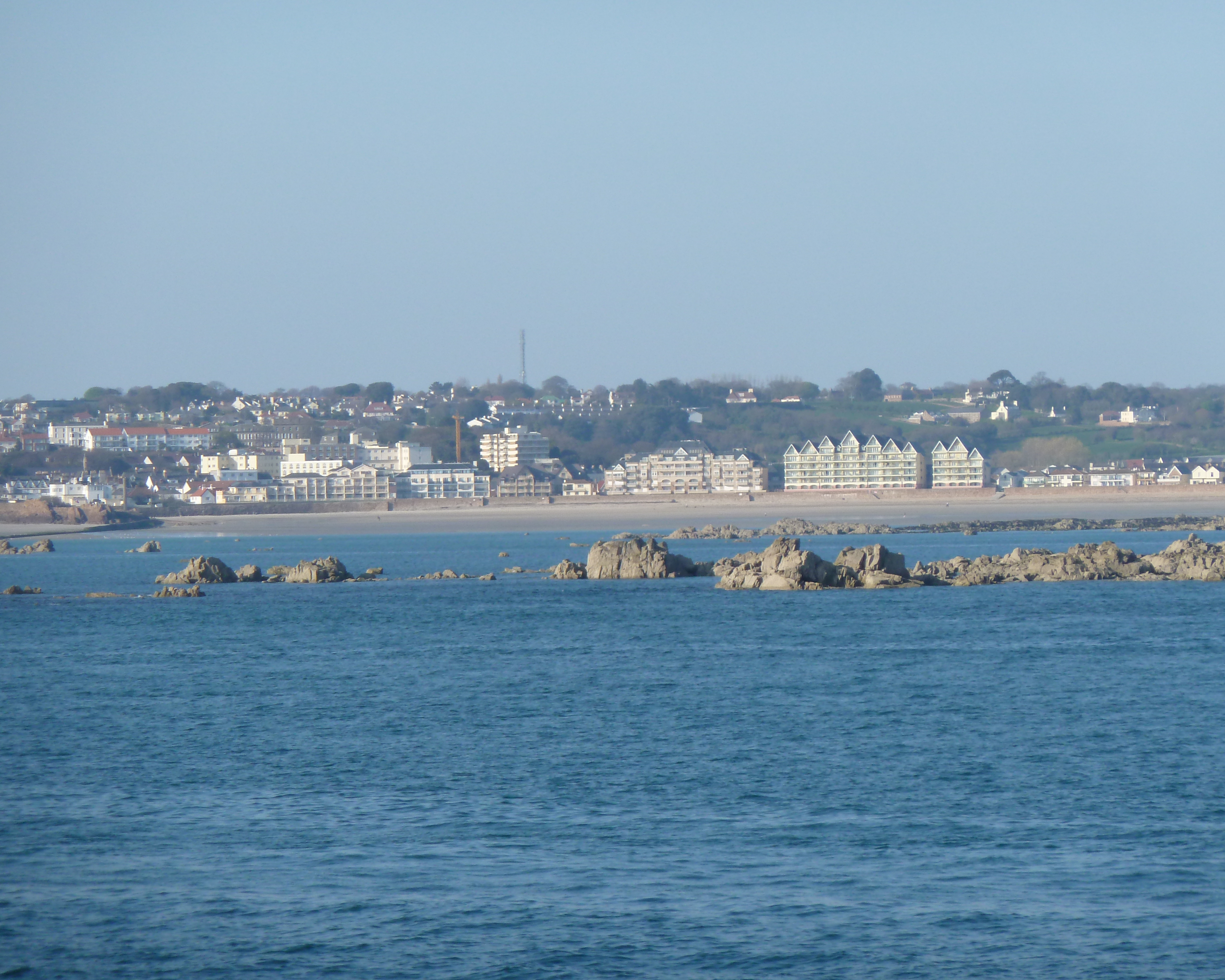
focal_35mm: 219
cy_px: 490
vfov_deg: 7.1
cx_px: 625
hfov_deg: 8.8
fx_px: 7940
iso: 125
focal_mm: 34.4
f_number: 4.6
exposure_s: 1/640
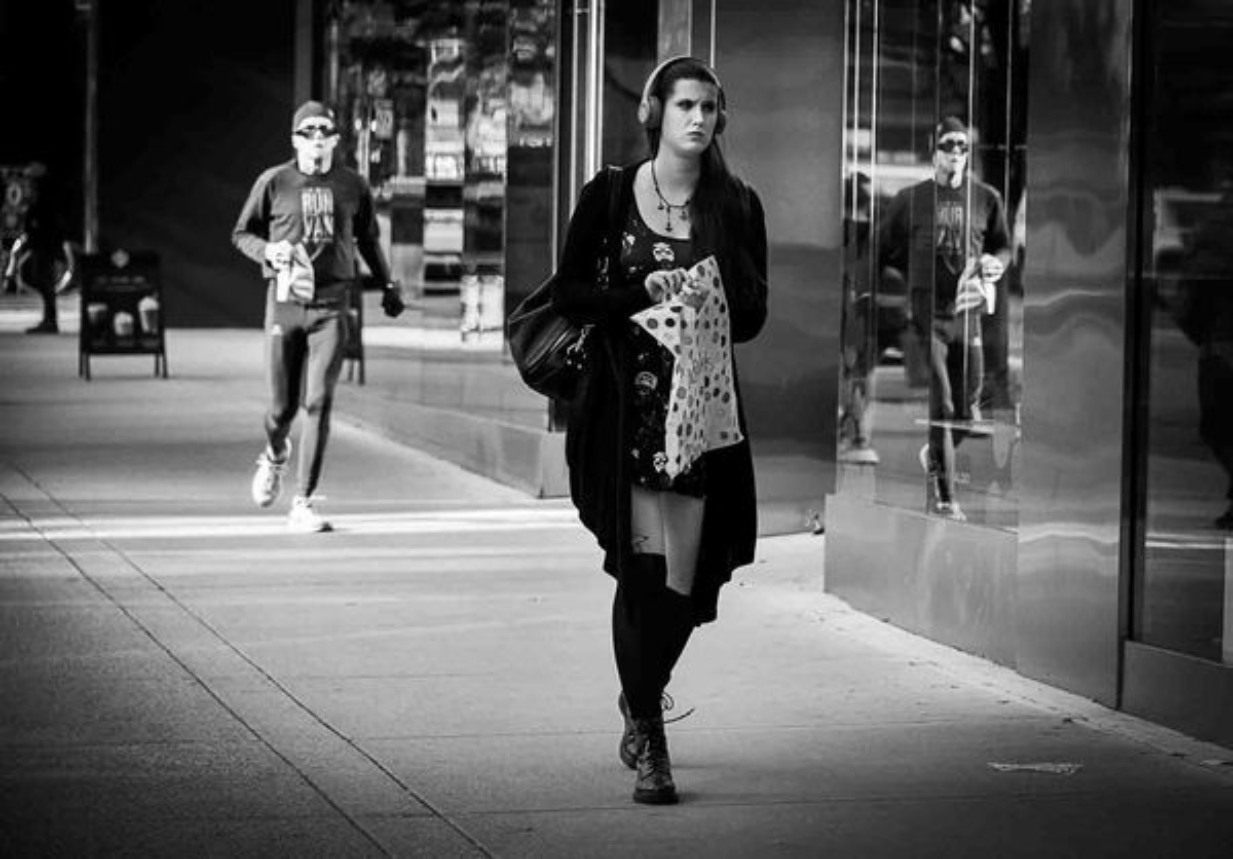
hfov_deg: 14.8
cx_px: 675
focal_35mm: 136
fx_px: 4738
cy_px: 429
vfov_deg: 10.4
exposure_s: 1/500
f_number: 5.6
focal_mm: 125
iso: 1100
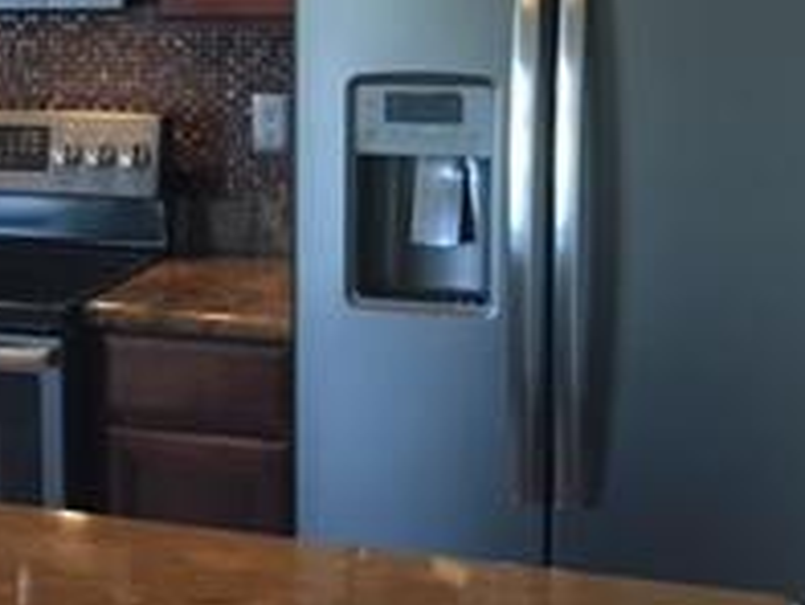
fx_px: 2187
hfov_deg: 18.9
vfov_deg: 15.7
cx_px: -327
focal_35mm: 94
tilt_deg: -8.7
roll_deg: +3.1
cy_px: 188
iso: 125
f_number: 2.2
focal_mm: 4.15
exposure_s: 1/30
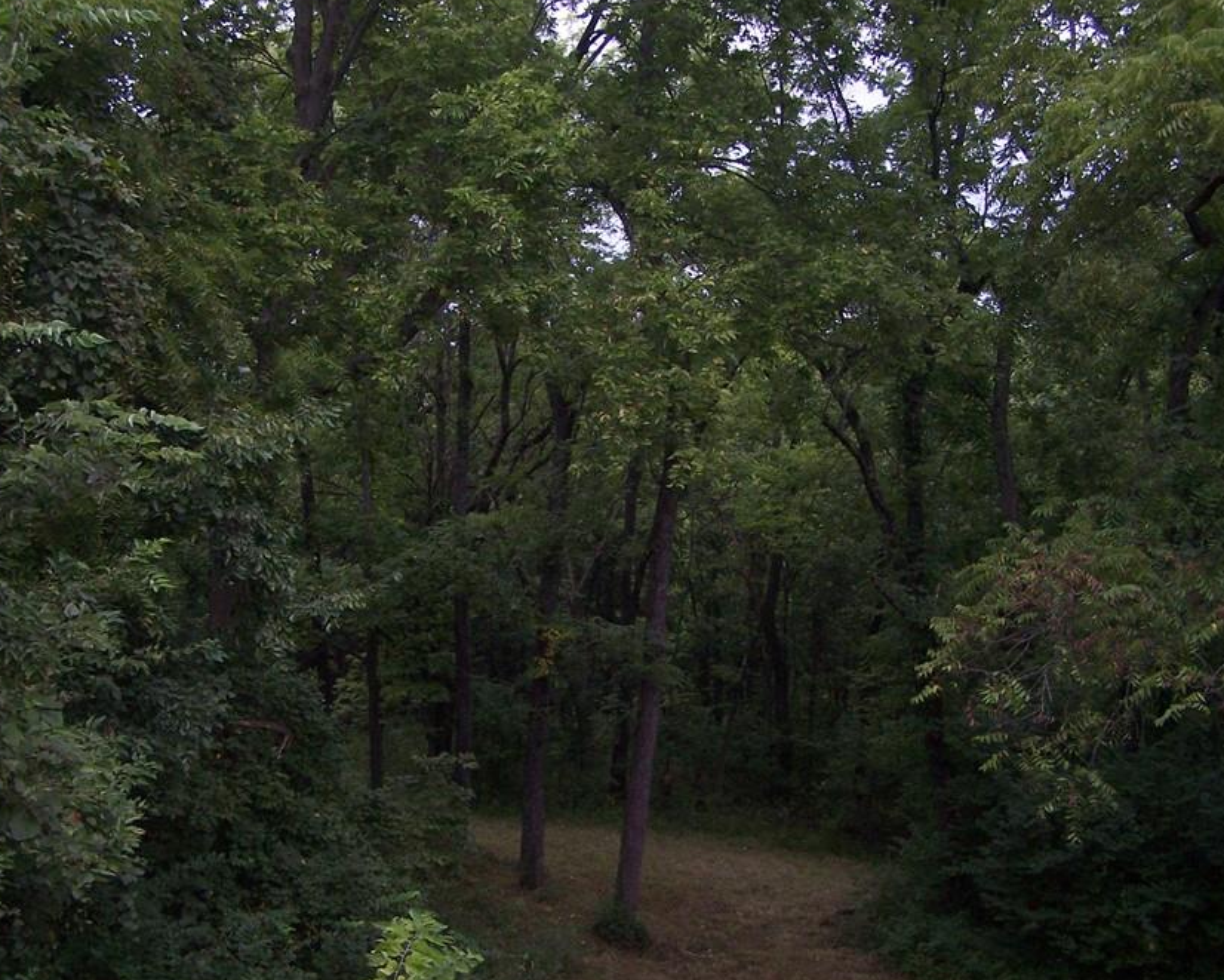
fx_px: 1667
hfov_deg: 40.3
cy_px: 546
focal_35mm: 46
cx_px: 571
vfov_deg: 32.7
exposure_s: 1/60
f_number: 2.8
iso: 140
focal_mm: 6.3
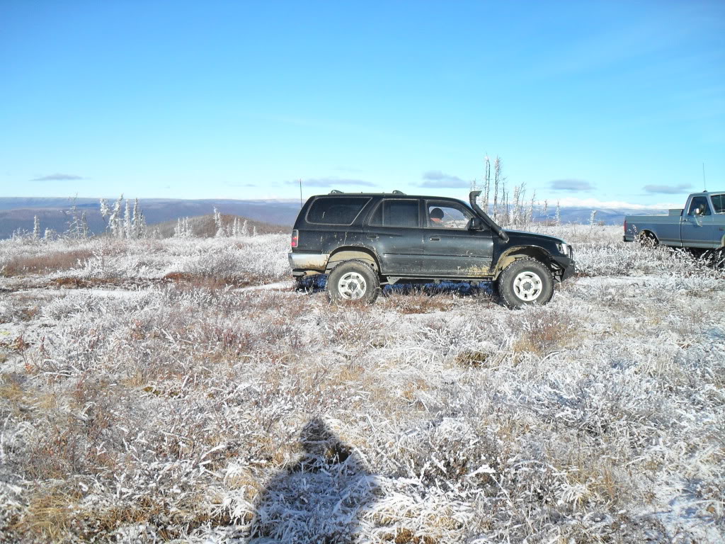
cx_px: 362
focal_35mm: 35
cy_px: 272
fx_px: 733
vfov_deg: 40.7
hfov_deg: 52.6
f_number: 8.9
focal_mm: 6.2
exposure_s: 1/180
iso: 100
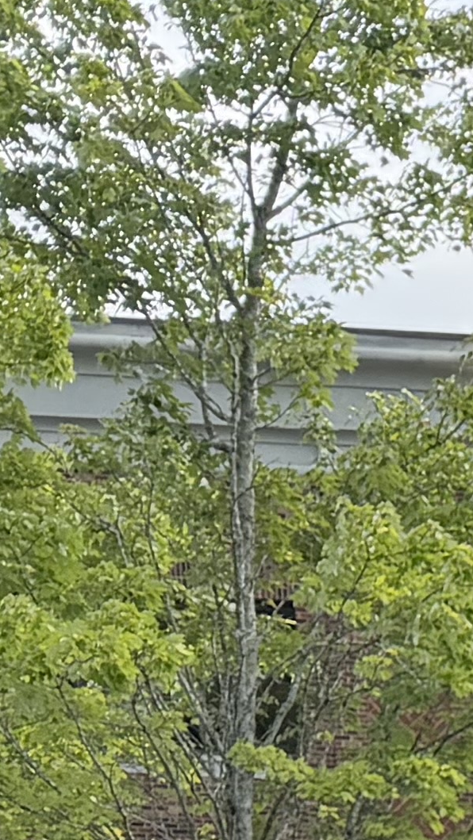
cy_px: 1682
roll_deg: -2.6
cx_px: 2087
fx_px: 3143
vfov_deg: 13.2
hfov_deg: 6.4
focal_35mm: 141
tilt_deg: -9.9
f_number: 1.78
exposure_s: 1/1727
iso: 100
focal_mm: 6.76
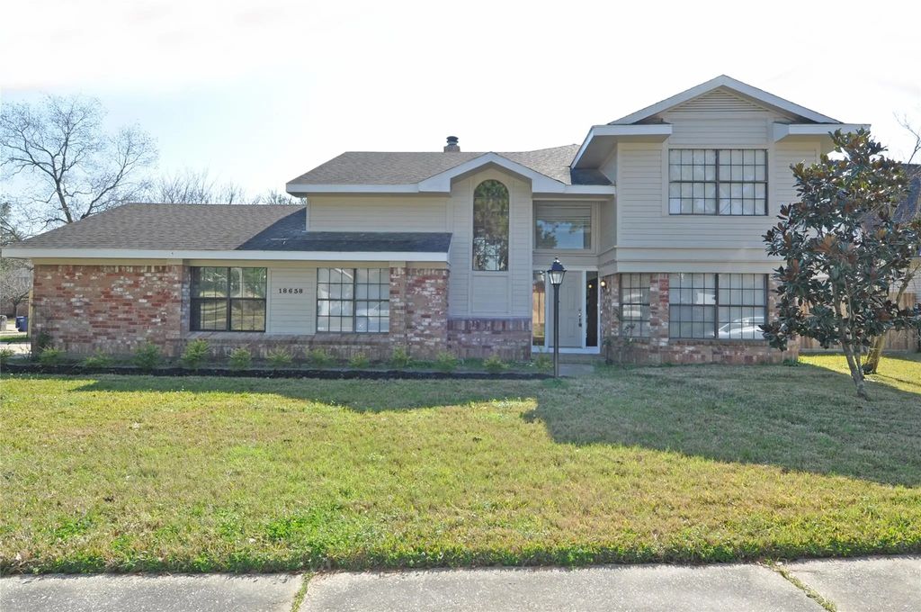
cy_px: 306
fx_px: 460
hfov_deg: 90.1
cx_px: 460
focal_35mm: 18
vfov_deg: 67.2
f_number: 10
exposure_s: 1/200
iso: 200
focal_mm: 12
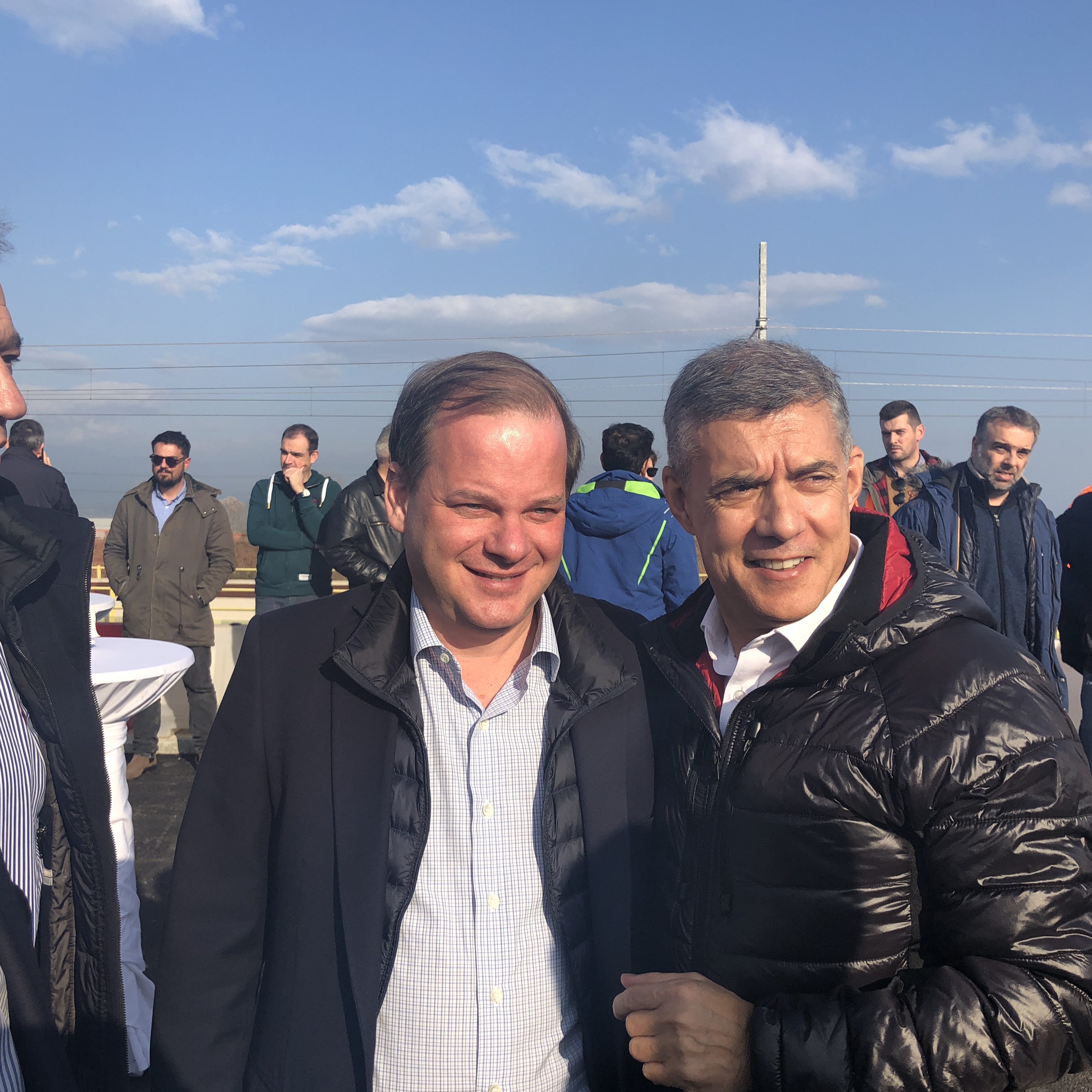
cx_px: 508
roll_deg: +0.3
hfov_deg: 48.4
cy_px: 545
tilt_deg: -0.2
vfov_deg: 48.5
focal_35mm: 34
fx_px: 1213
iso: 20
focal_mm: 4
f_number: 1.8
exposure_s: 1/1779
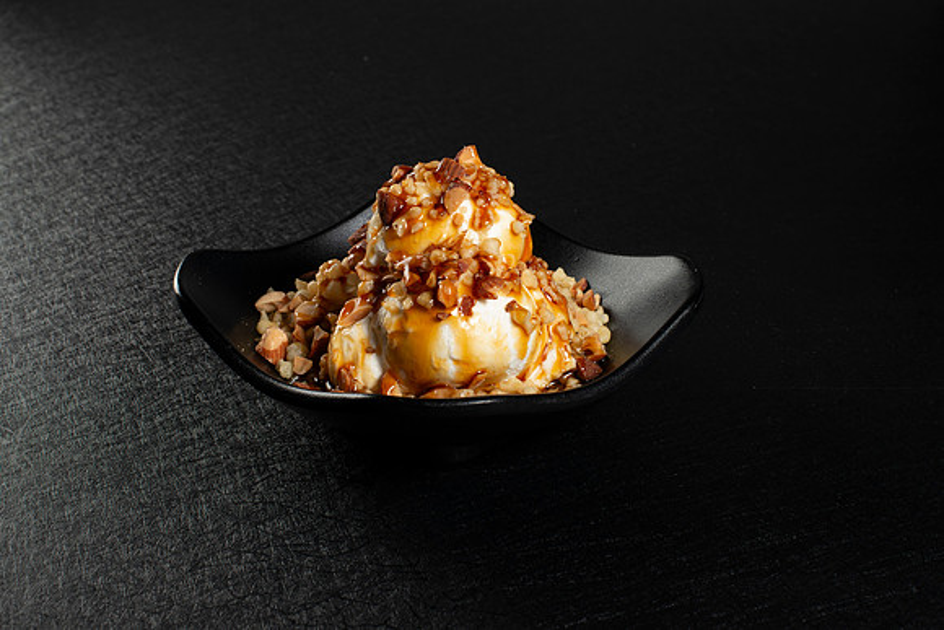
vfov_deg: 25.3
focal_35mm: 53
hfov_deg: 37.2
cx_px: 472
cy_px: 293
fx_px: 1401
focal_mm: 50
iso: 200
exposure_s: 1/125
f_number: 13
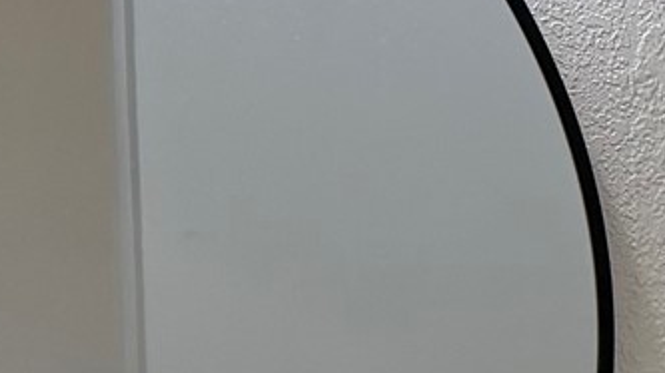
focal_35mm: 161
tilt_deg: -5.1
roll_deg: +0.5
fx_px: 2838
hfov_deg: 11.5
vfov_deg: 7.5
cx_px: 1472
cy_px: 423
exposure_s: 1/188
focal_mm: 6.76
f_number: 1.78
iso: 200
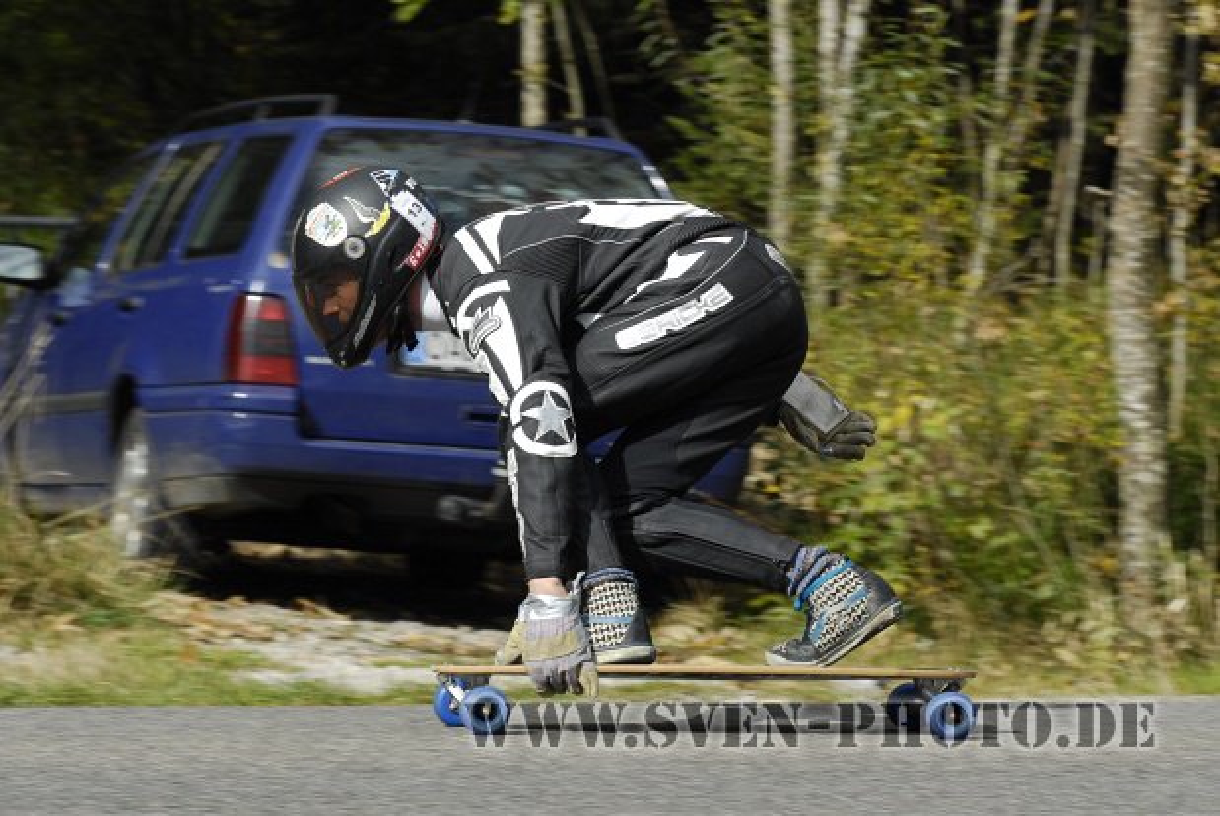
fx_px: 6360
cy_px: 408
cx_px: 610
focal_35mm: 188
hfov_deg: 11.0
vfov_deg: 7.3
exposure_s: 1/500
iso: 200
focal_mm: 125
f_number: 8
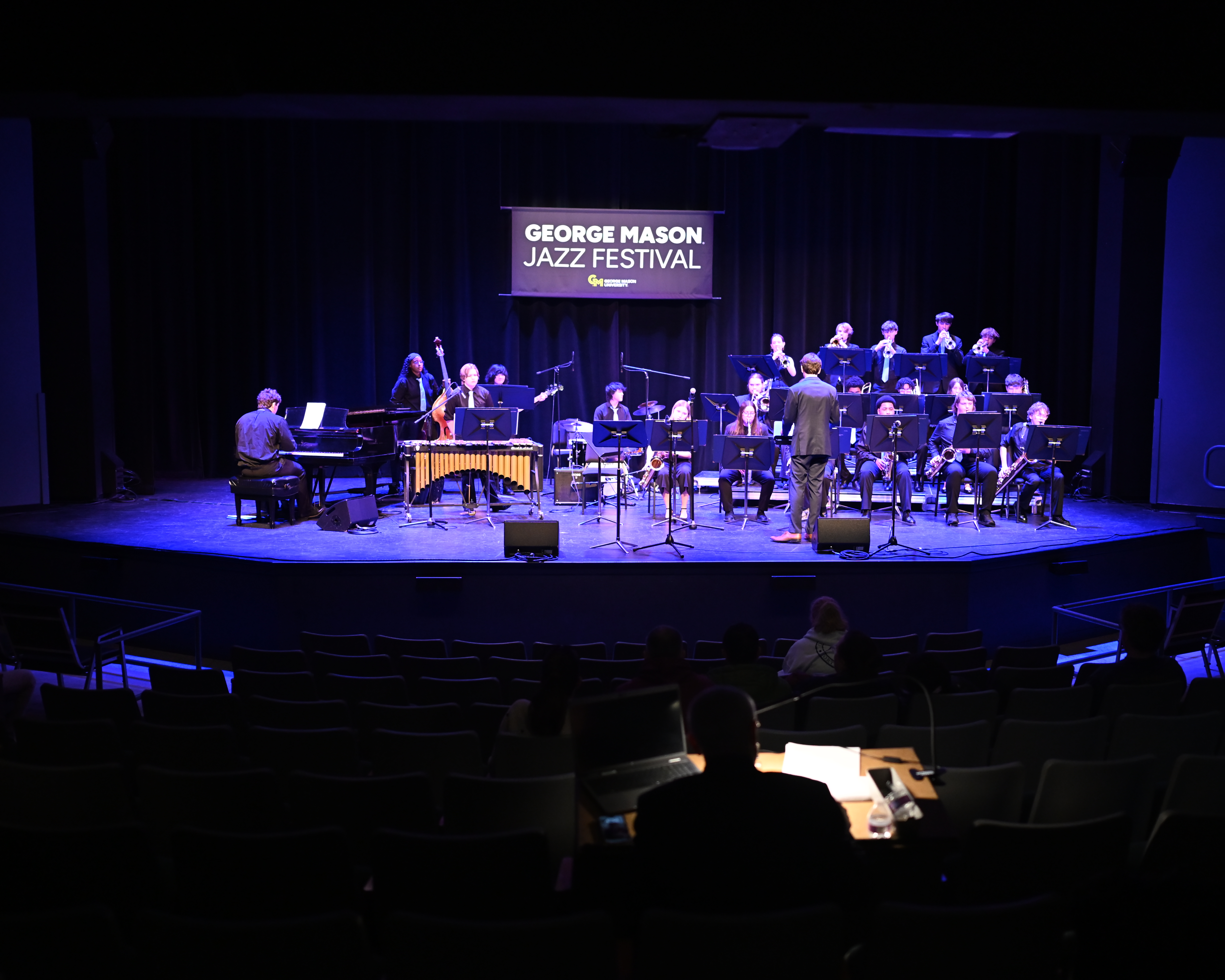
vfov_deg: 37.3
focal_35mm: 40
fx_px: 1450
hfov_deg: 45.7
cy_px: 485
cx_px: 677
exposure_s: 1/125
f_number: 1.8
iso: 2200
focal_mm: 35
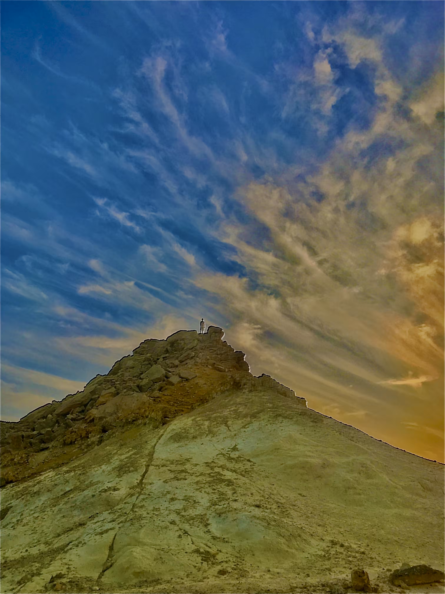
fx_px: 497
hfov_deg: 48.2
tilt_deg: +19.5
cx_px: 222
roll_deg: -0.3
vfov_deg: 61.7
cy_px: 297
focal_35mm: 29
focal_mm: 4.15
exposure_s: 1/305
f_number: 2.2
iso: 25
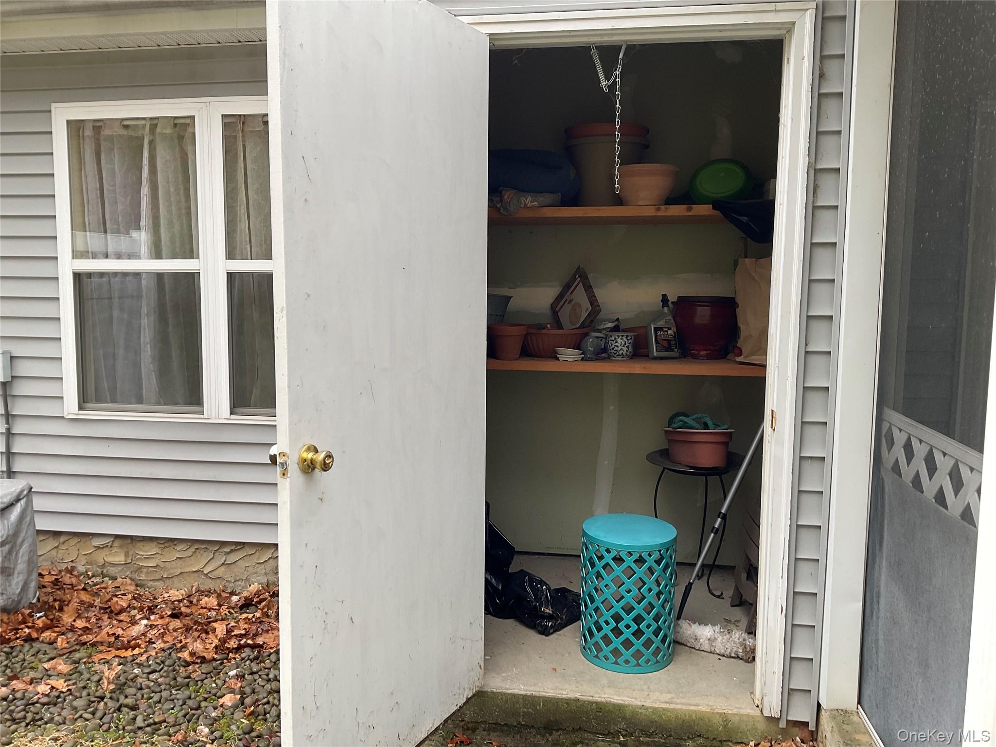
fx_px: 834
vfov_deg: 48.2
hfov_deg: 61.7
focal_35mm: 29
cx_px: 498
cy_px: 374
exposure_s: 1/122
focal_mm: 3
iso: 32
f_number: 1.8
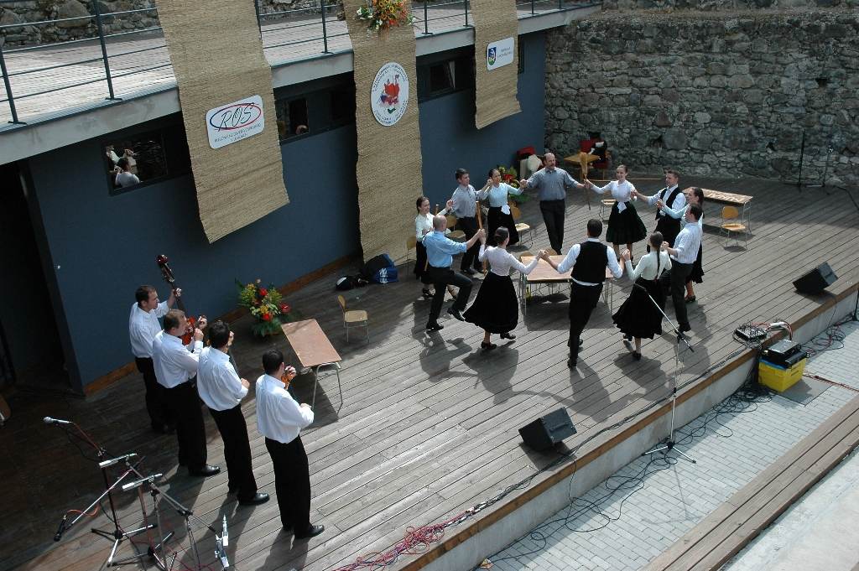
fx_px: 858
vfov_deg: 36.8
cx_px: 430
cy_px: 286
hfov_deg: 53.2
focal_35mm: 36
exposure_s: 1/800
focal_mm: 24
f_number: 8
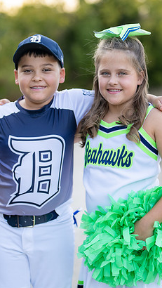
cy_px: 137
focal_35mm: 94
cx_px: 88
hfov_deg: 12.9
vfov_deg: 22.7
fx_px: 717
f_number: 1.2
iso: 100
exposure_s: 1/1000
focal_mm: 50
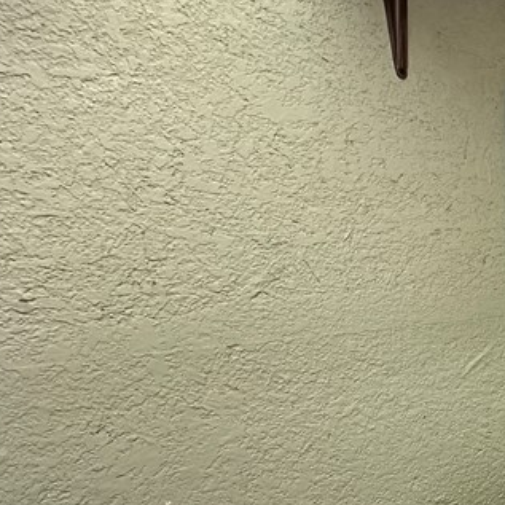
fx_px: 660
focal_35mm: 40
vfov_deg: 41.1
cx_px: 690
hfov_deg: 30.6
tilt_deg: -9.4
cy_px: 350
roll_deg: +0.8
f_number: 2.2
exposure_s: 1/60
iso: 250
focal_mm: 2.22
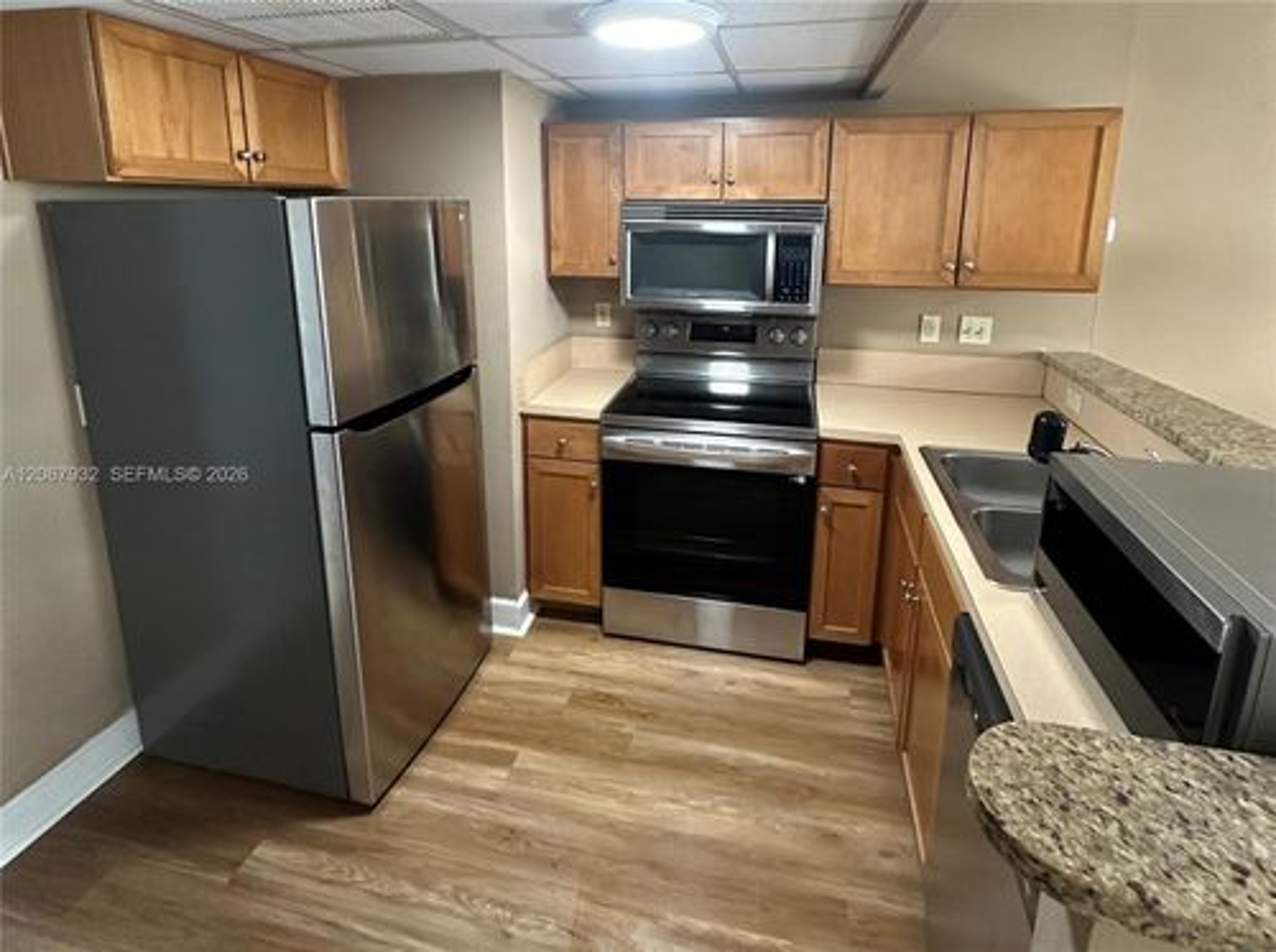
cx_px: 638
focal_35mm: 14
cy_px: 476
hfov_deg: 102.2
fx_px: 515
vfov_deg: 85.5
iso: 400
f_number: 2.2
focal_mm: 2.22
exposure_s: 1/60
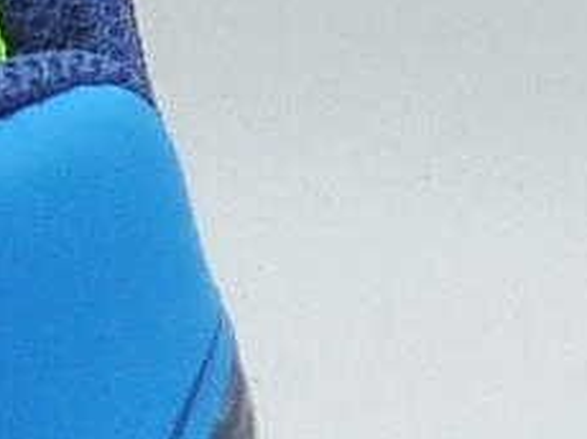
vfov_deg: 3.6
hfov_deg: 4.8
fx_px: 6844
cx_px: -579
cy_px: 830
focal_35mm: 404
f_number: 5
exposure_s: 1/200
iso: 100
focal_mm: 5.9
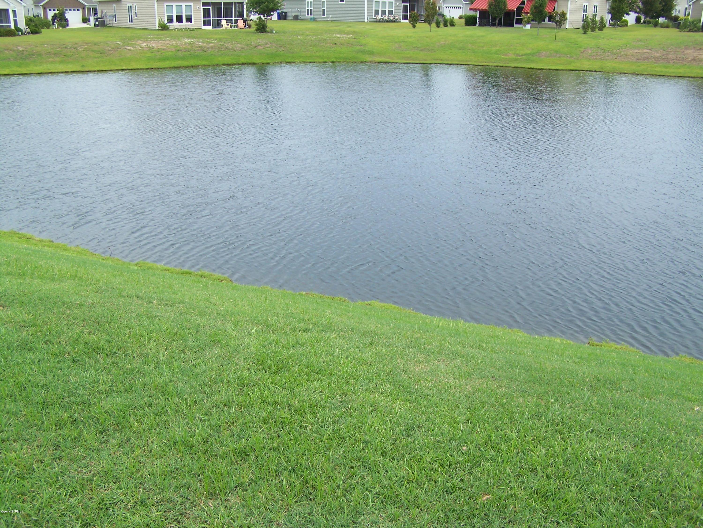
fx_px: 772
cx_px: 352
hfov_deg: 49.0
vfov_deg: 37.7
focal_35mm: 38
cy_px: 264
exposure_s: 1/400
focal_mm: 6.3
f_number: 4
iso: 64
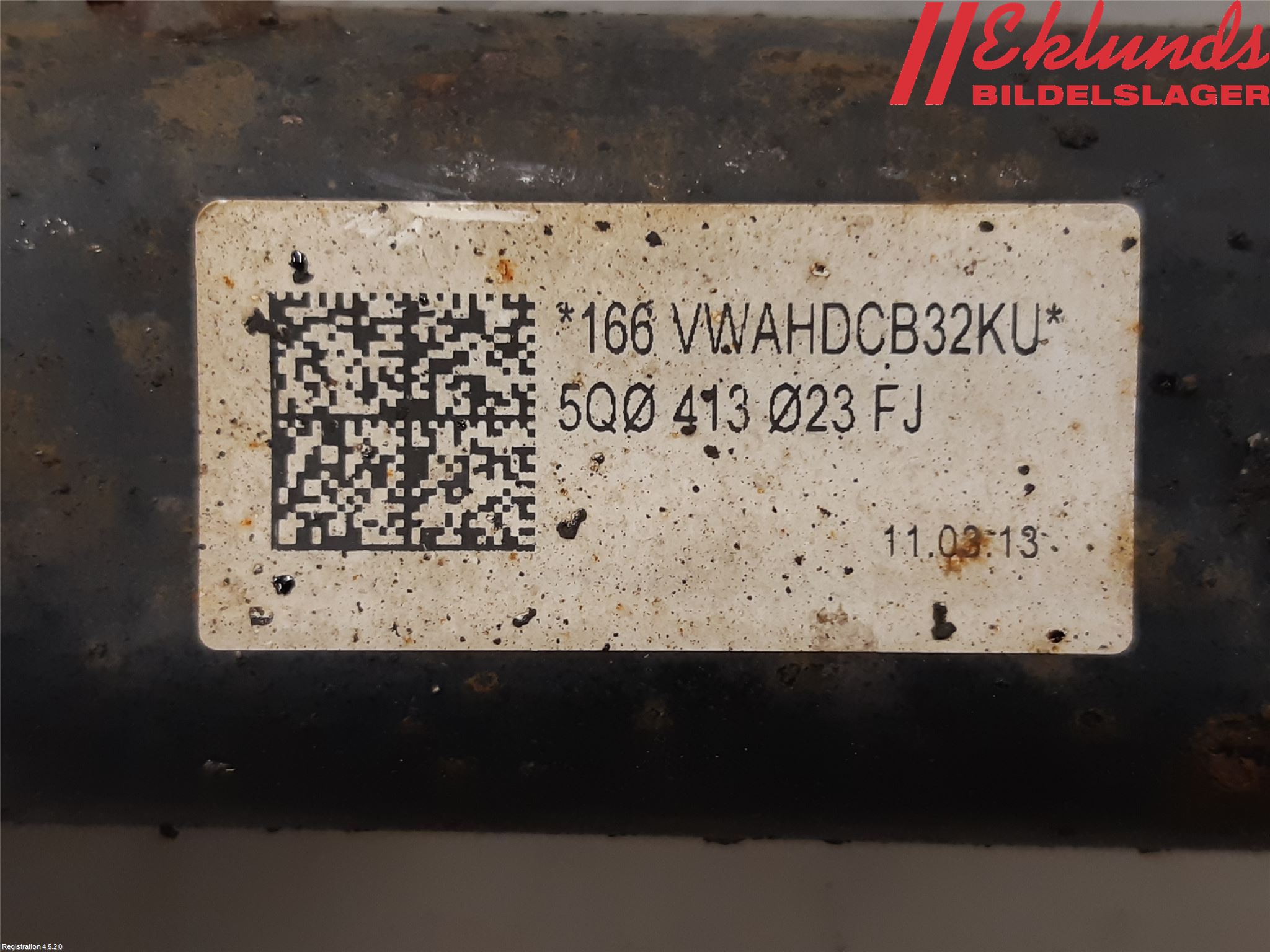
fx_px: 954
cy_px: 476
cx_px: 635
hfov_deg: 67.3
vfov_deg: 53.1
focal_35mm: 26
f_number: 1.7
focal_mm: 3.93
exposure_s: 1/50
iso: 125
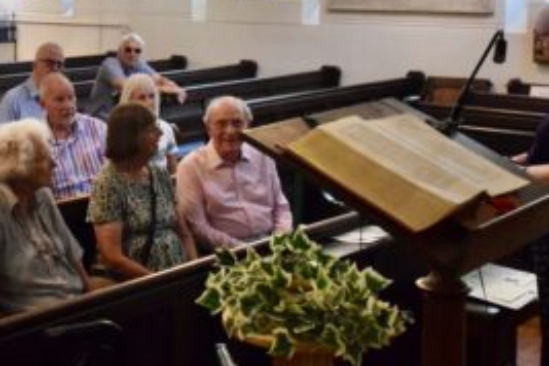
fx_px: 978
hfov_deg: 29.2
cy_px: 58
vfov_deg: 20.9
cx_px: -8
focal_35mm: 64
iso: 3200
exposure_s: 1/30
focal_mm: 19
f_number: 8
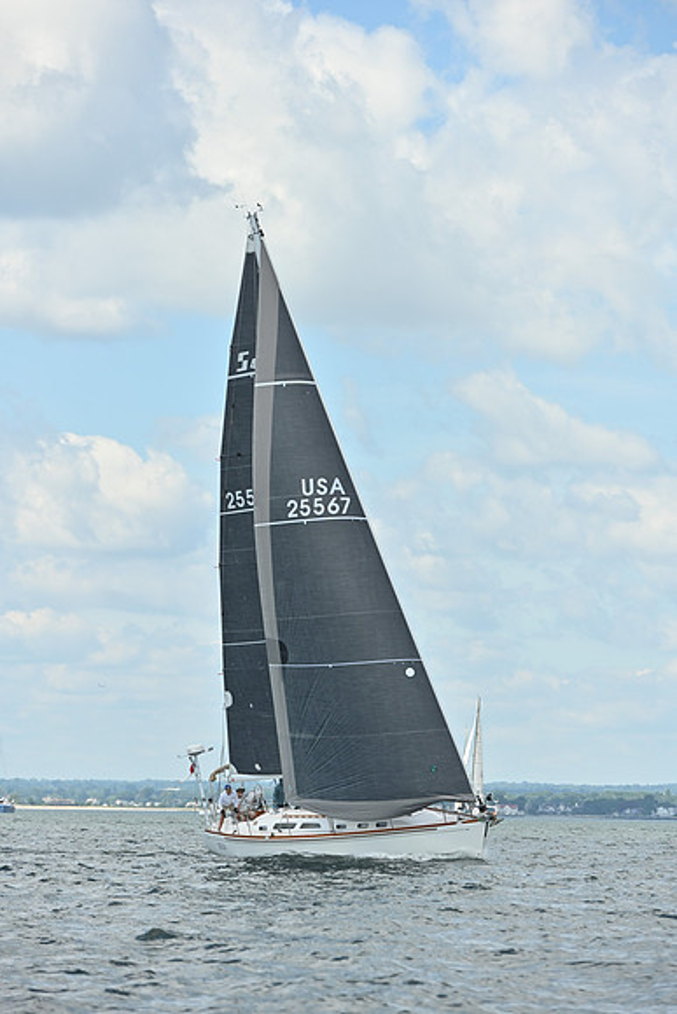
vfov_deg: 13.2
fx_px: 4369
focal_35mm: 155
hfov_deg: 8.9
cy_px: 507
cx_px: 338
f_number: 5.6
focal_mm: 155
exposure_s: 1/1600
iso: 250
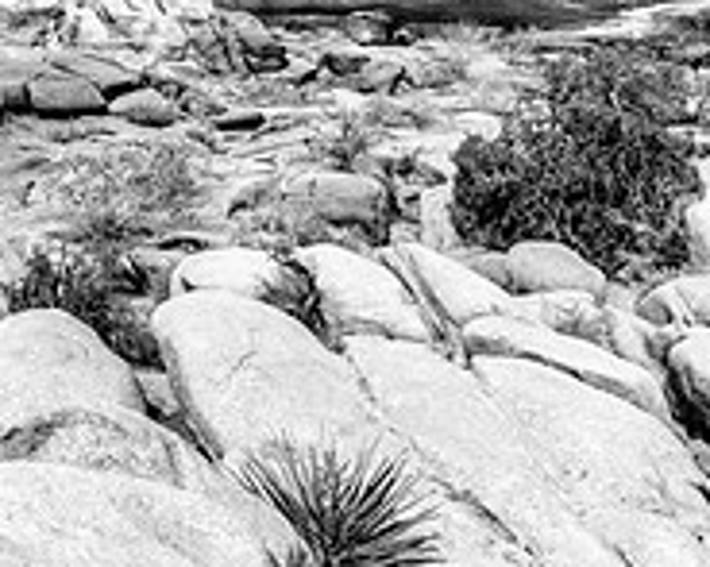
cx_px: 8
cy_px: -79
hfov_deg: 25.5
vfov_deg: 20.4
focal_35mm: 71
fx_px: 1491
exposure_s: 1/1250
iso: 100
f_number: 4
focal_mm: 24
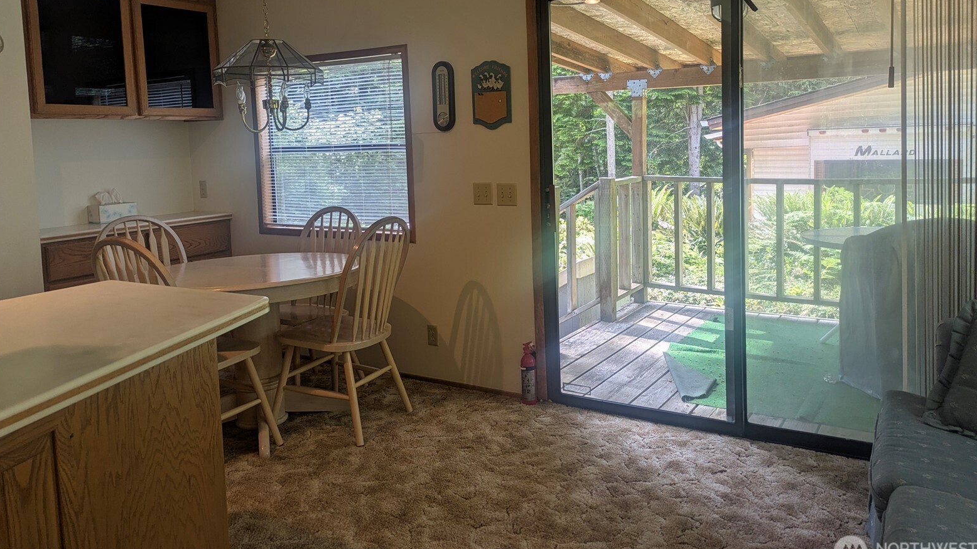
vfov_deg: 41.2
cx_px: 494
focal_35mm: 28
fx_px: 725
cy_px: 201
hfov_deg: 67.9
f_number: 1.89
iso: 55
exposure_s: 1/120
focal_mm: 5.43
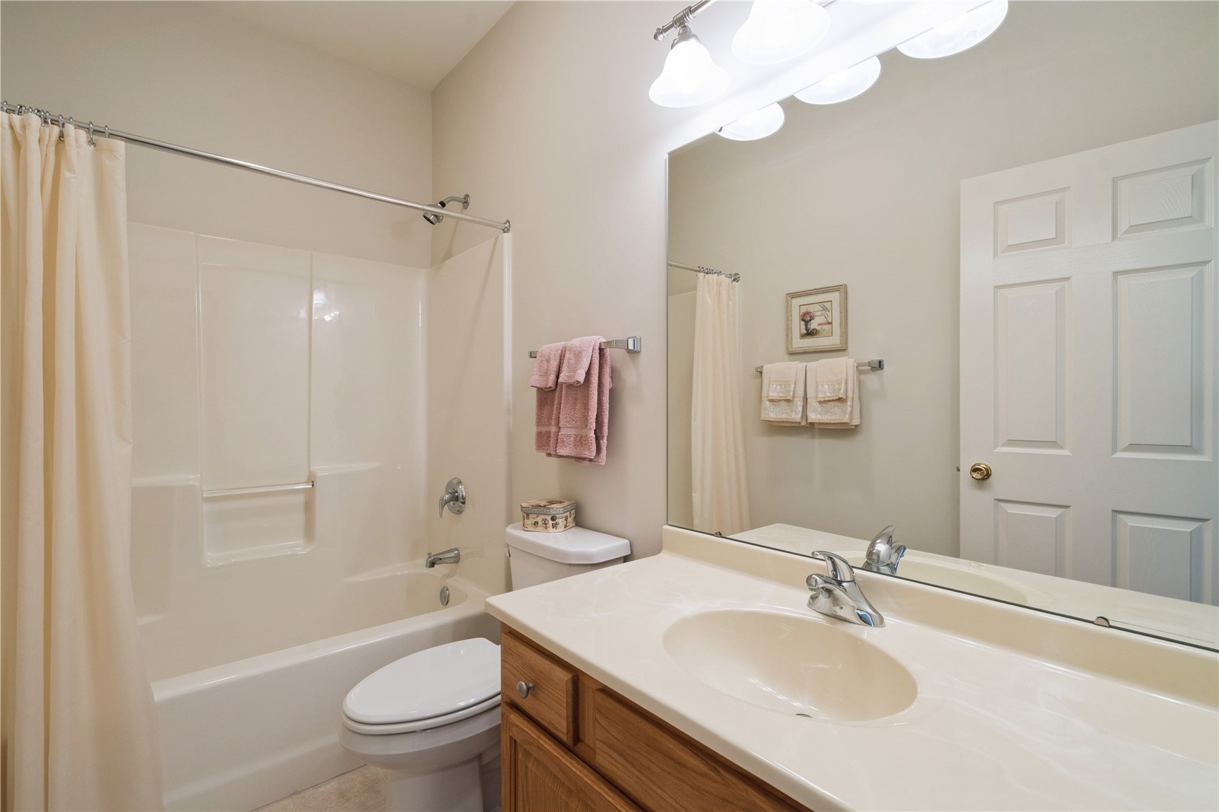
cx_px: 610
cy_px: 406
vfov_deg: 73.7
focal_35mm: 16
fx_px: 542
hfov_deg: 96.7
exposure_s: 1/20
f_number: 8
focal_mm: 16
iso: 400
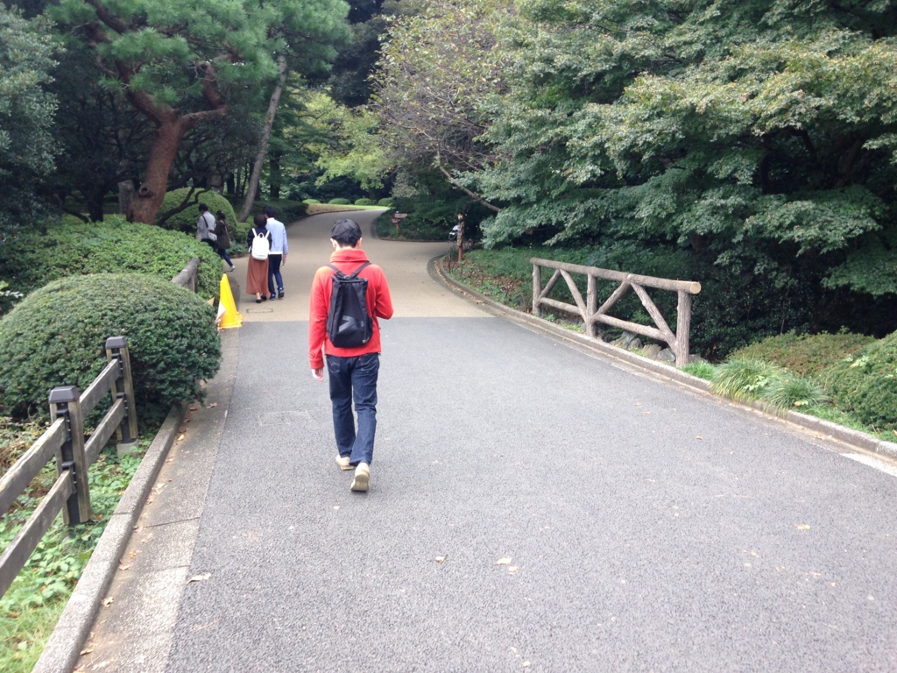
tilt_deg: -5.5
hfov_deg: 55.4
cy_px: 336
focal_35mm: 33
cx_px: 448
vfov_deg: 42.9
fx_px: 855
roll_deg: -1.3
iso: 64
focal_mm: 4.12
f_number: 2.4
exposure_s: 1/120
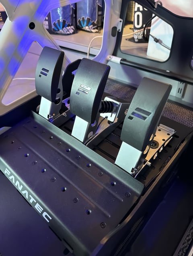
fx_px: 178
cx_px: 96
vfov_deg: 71.6
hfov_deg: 56.9
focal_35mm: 24
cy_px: 128
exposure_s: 1/50
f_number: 1.78
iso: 800
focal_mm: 6.76
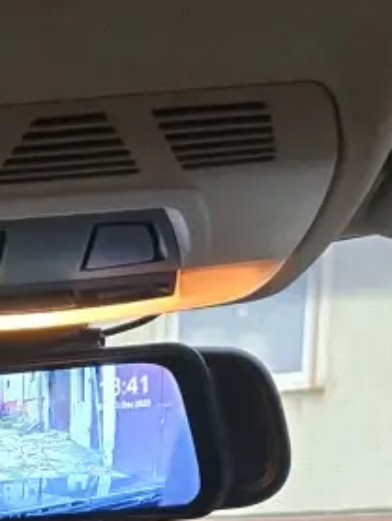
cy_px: 1302
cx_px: -315
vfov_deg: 11.3
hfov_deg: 10.0
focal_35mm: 141
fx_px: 2126
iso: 500
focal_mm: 6.3
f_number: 1.7
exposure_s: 1/120
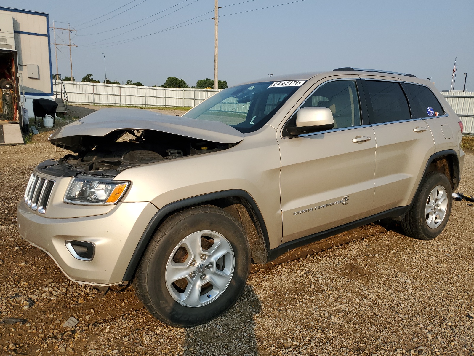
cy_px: 178
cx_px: 237
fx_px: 356
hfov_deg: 67.3
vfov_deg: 53.1
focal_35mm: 26
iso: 50
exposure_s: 1/3333
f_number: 1.5
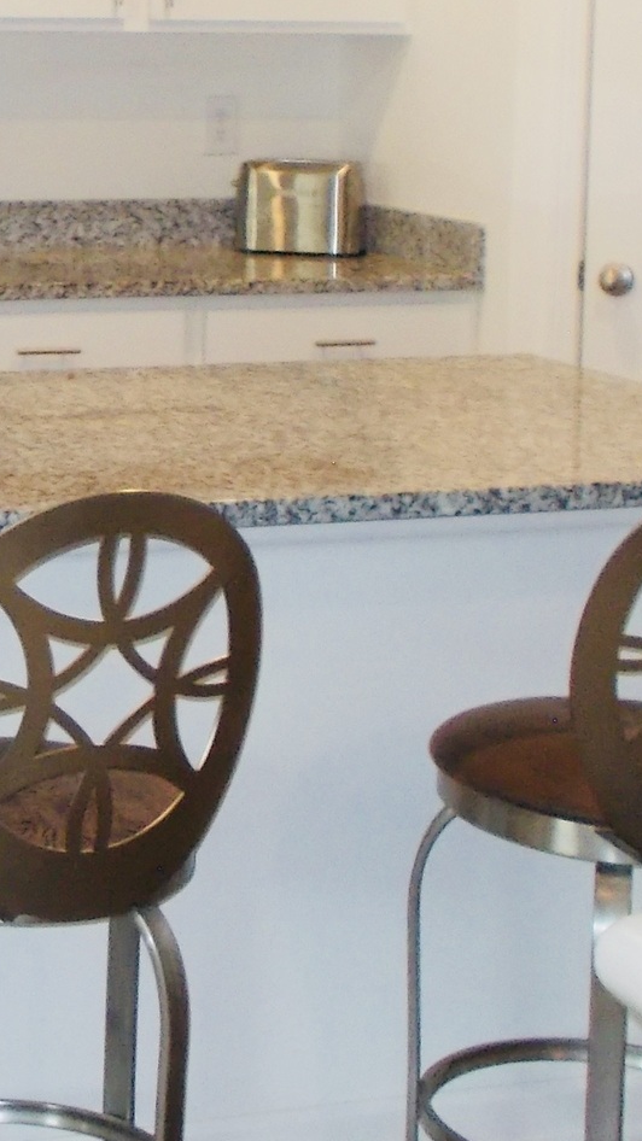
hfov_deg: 12.8
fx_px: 2785
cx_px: -135
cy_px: 205
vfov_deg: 22.8
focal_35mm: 92
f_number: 3.2
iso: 200
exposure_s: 1/25
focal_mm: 4.6
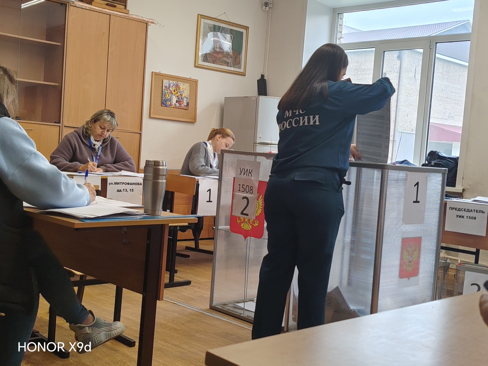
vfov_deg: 32.2
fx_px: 634
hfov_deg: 42.1
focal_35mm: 45
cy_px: 183
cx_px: 244
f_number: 1.75
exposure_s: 1/33.3
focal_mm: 5.25
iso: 163
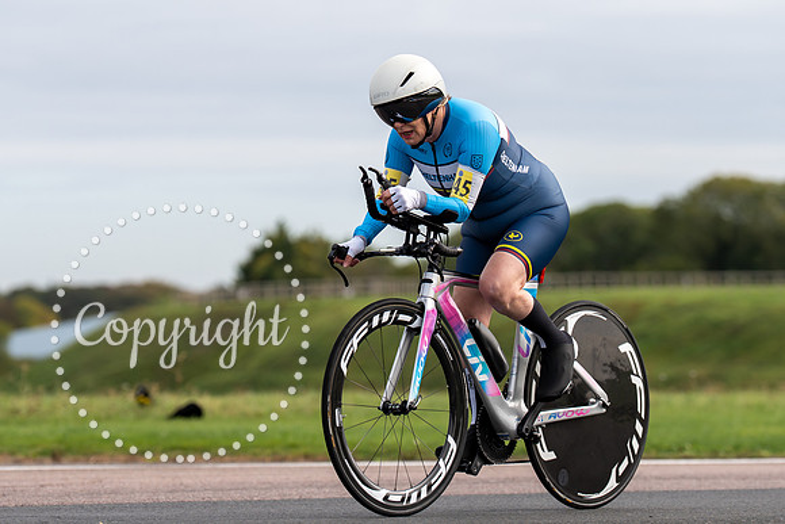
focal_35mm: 226
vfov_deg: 6.1
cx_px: 392
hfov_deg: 9.1
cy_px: 256
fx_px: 4922
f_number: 3.5
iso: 125
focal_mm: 146
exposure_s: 1/1000
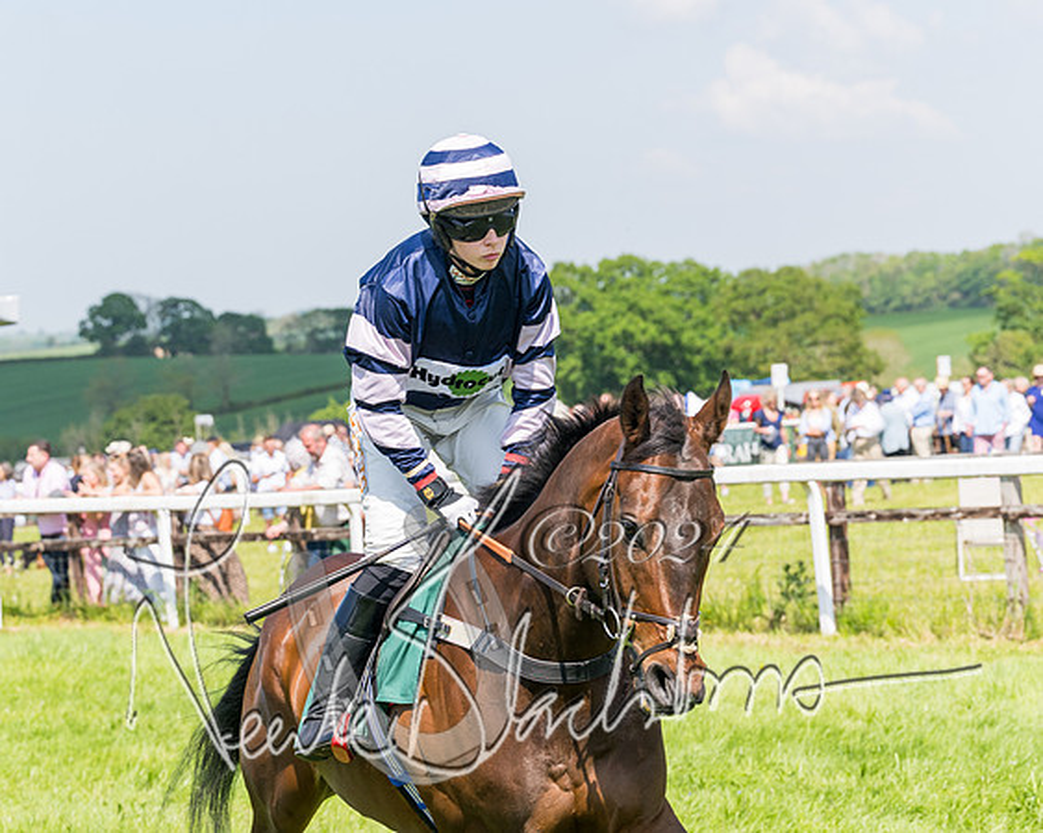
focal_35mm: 118
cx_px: 416
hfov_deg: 16.2
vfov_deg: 13.0
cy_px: 417
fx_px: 3655
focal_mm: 70
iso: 200
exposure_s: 1/1250
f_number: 5
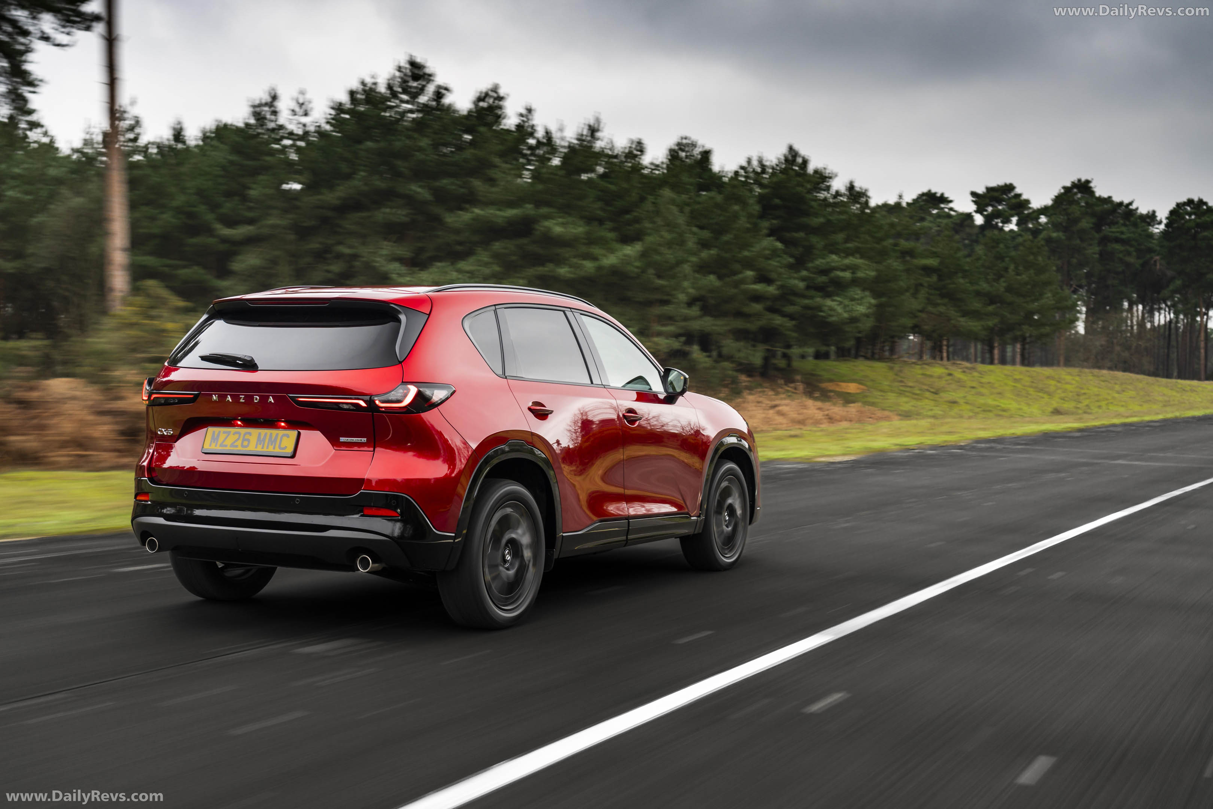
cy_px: 404
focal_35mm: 44
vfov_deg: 30.5
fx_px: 1482
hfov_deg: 44.5
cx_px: 606
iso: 50
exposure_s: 1/25
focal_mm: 44
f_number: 5.6
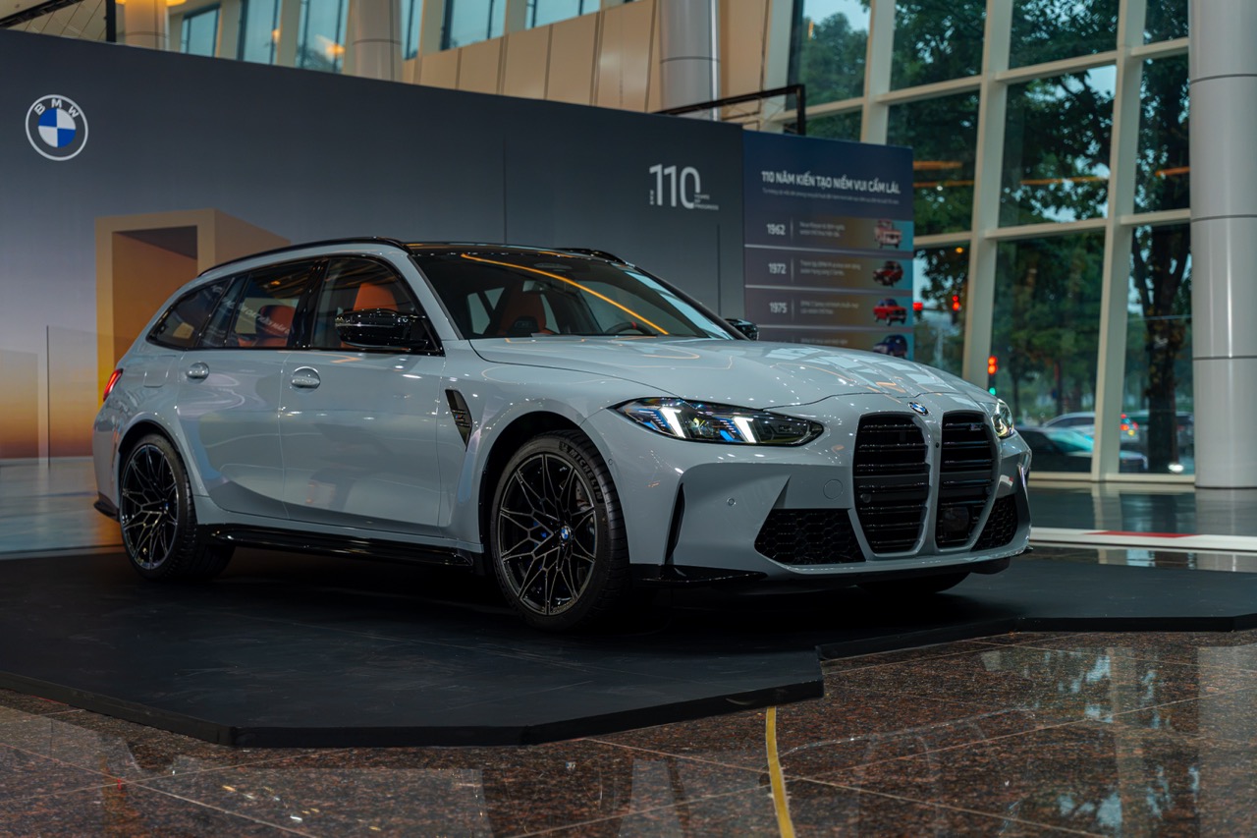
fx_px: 1759
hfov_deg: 39.3
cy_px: 419
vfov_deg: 26.8
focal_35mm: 50
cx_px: 628
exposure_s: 1/100
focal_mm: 50.4
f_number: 2.8
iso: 1000
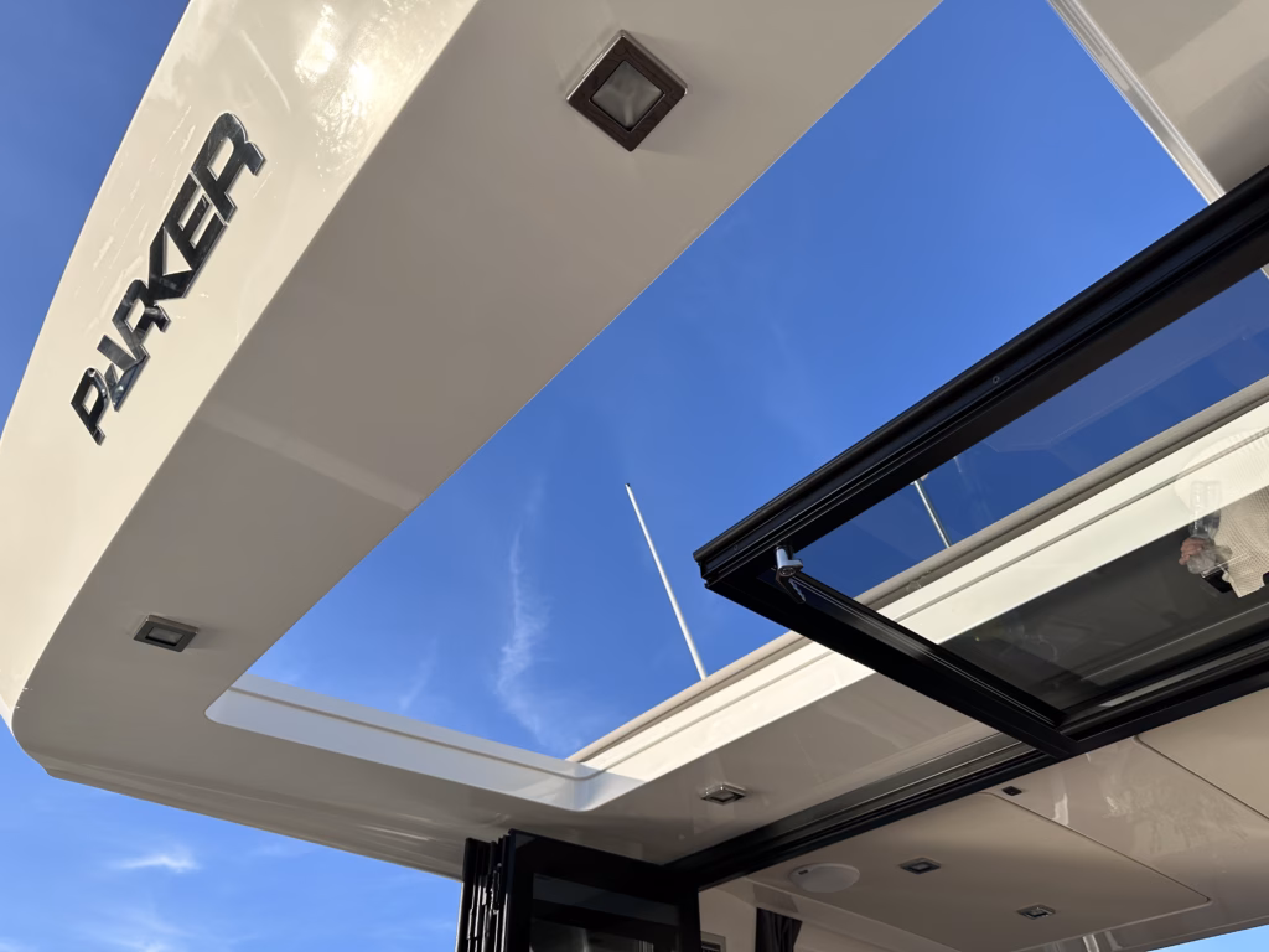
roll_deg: +1.0
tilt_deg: +41.7
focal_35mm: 24
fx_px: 880
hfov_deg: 71.6
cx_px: 634
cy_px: 476
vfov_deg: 56.8
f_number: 1.78
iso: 80
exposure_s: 1/2353
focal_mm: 6.86
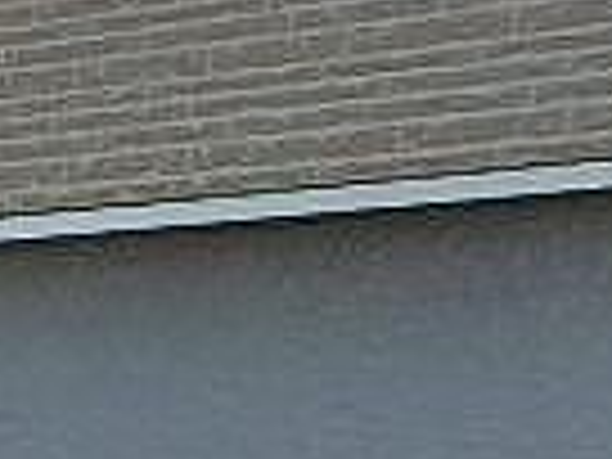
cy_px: 1058
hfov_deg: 14.6
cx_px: -760
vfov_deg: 12.3
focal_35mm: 99
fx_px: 1750
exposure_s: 1/640
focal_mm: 3.7
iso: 125
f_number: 3.5
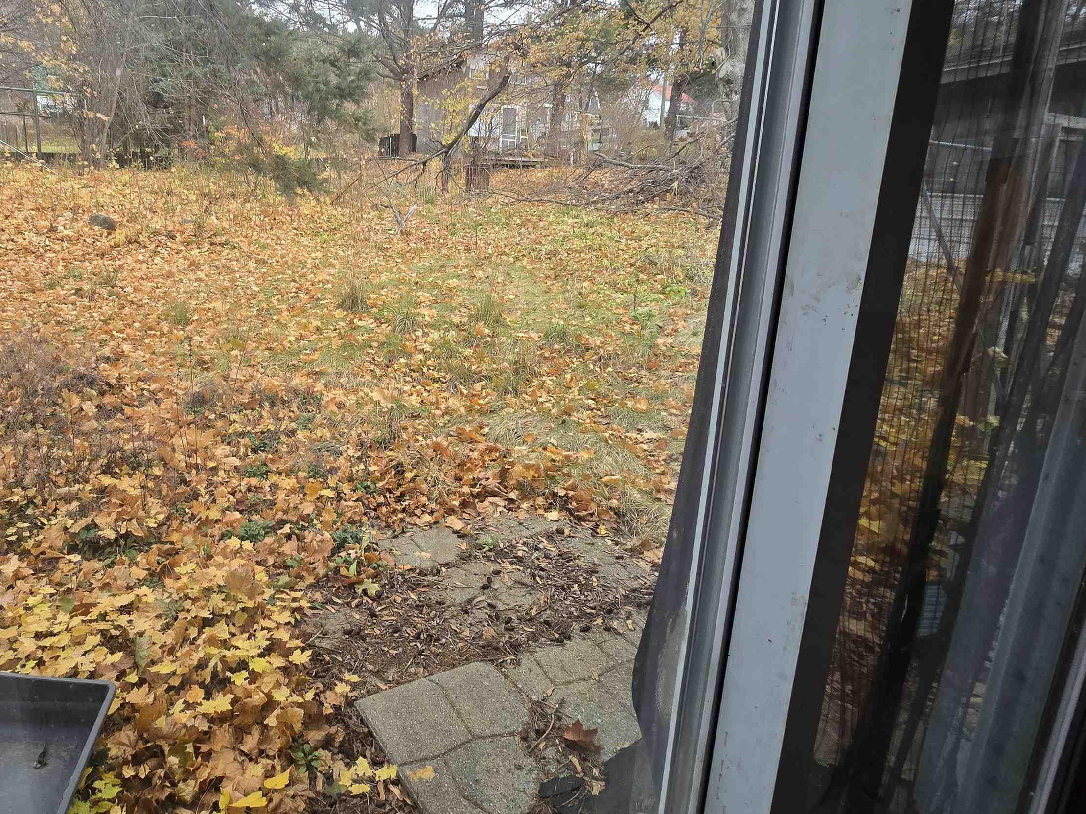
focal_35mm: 18
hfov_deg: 84.4
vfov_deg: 71.1
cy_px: 343
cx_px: 352
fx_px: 565
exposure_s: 1/60
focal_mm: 2.2
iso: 80
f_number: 2.2
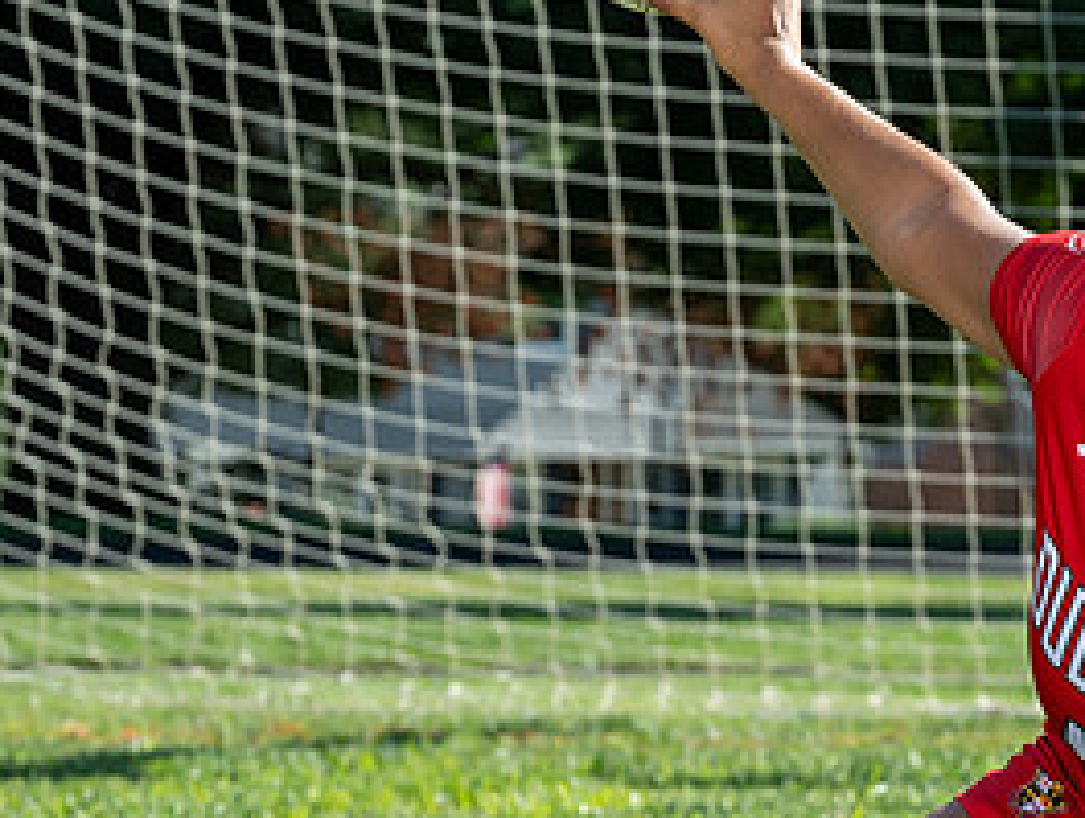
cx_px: 1343
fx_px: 9389
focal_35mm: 299
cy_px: 440
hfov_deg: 6.6
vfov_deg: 5.0
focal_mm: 70
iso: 100
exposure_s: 1/320
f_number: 5
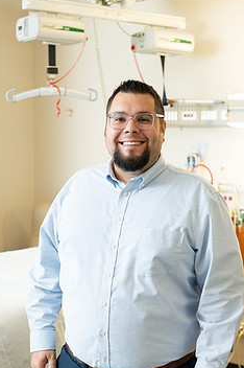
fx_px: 652
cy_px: 228
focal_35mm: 64
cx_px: 133
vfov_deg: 31.3
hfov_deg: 21.2
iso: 800
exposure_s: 1/125
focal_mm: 50
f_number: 4
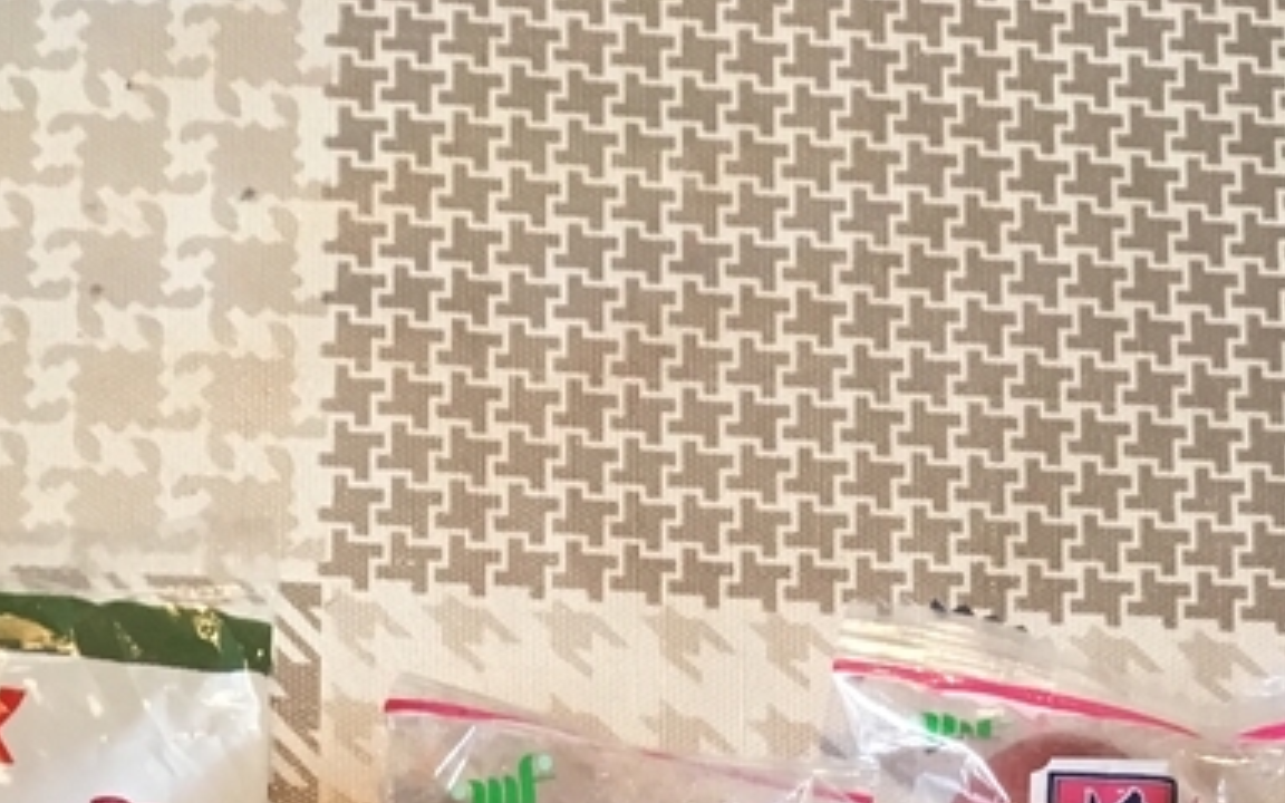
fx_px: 2872
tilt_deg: -80.7
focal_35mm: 82
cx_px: 542
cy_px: 1656
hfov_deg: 25.2
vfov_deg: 13.4
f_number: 2.2
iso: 200
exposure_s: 1/33
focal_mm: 4.15
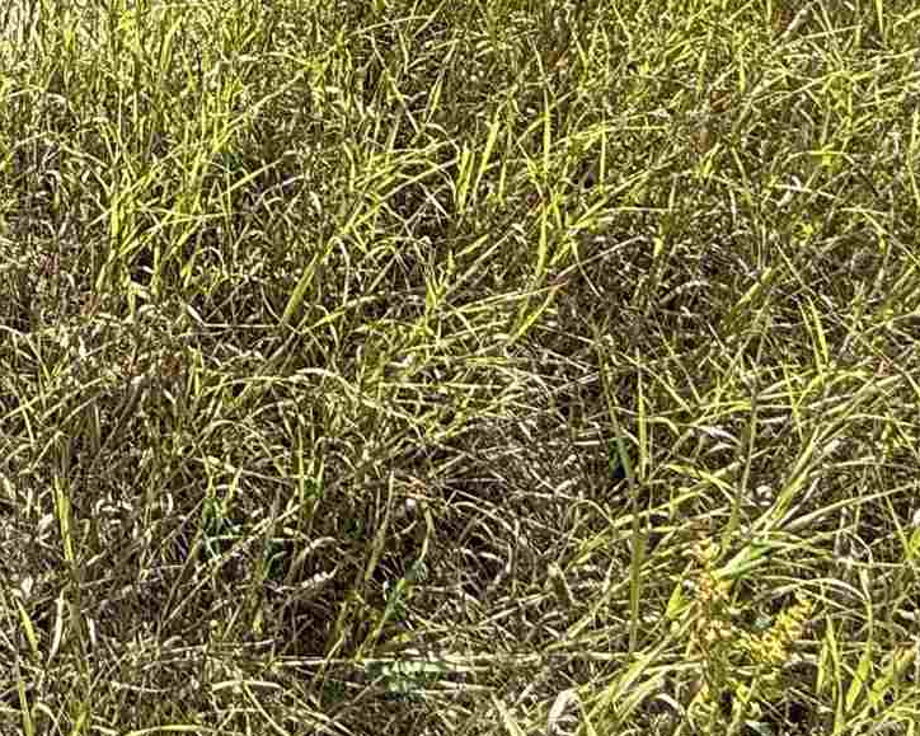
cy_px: -600
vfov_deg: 19.4
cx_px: -83
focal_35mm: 58
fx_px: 1579
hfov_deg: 29.4
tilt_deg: -23.4
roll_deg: +1.2
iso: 50
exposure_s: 1/644
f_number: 2.2
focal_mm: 2.22
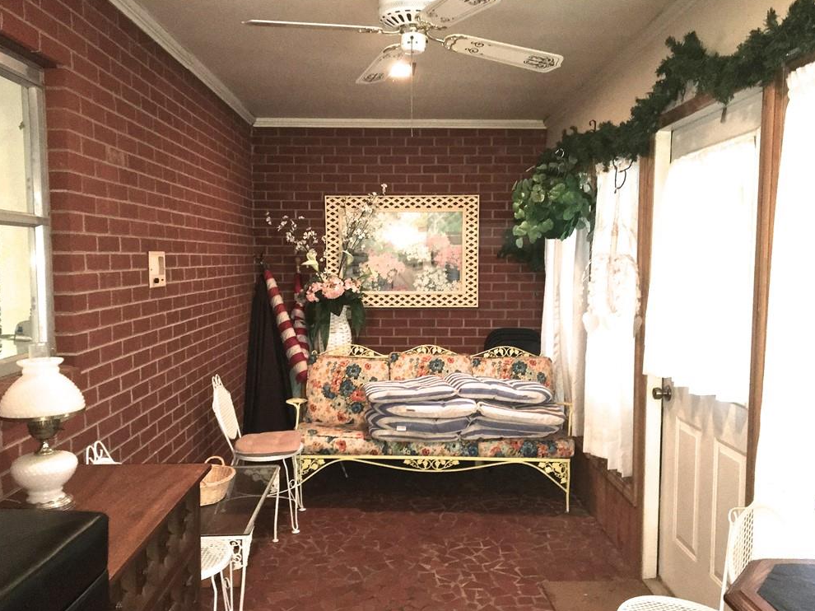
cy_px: 310
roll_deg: +0.1
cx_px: 405
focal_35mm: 30
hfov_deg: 60.0
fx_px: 706
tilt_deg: -5.0
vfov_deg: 46.8
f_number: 2.2
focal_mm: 4.15
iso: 320
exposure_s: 1/16
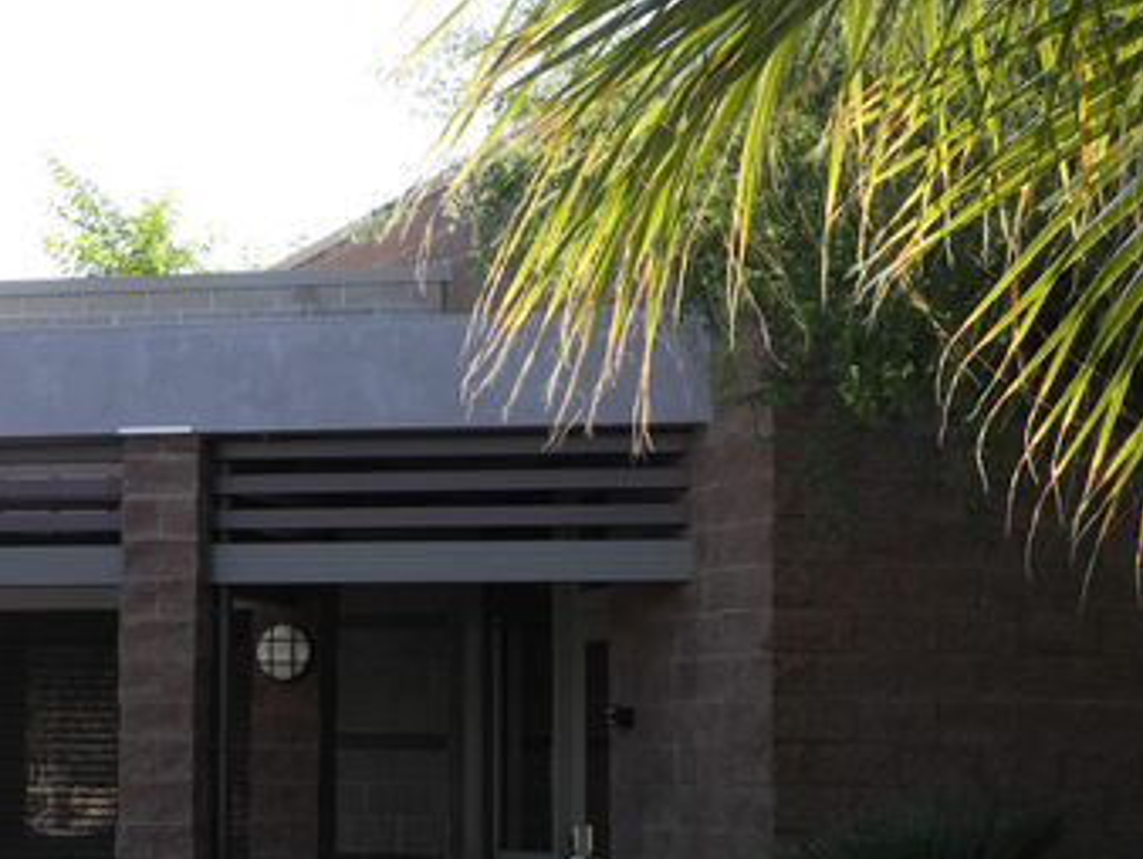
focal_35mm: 100
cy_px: 590
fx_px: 3304
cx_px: 167
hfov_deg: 19.3
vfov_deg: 14.8
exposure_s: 1/434
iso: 100
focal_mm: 11.8
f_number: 3.5
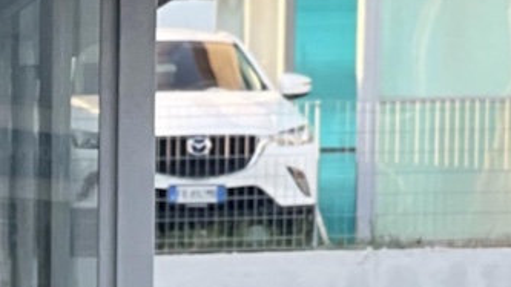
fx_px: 5309
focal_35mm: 392
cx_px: -751
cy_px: 896
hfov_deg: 5.3
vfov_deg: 3.0
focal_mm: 7.5
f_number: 2.2
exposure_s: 1/121
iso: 50
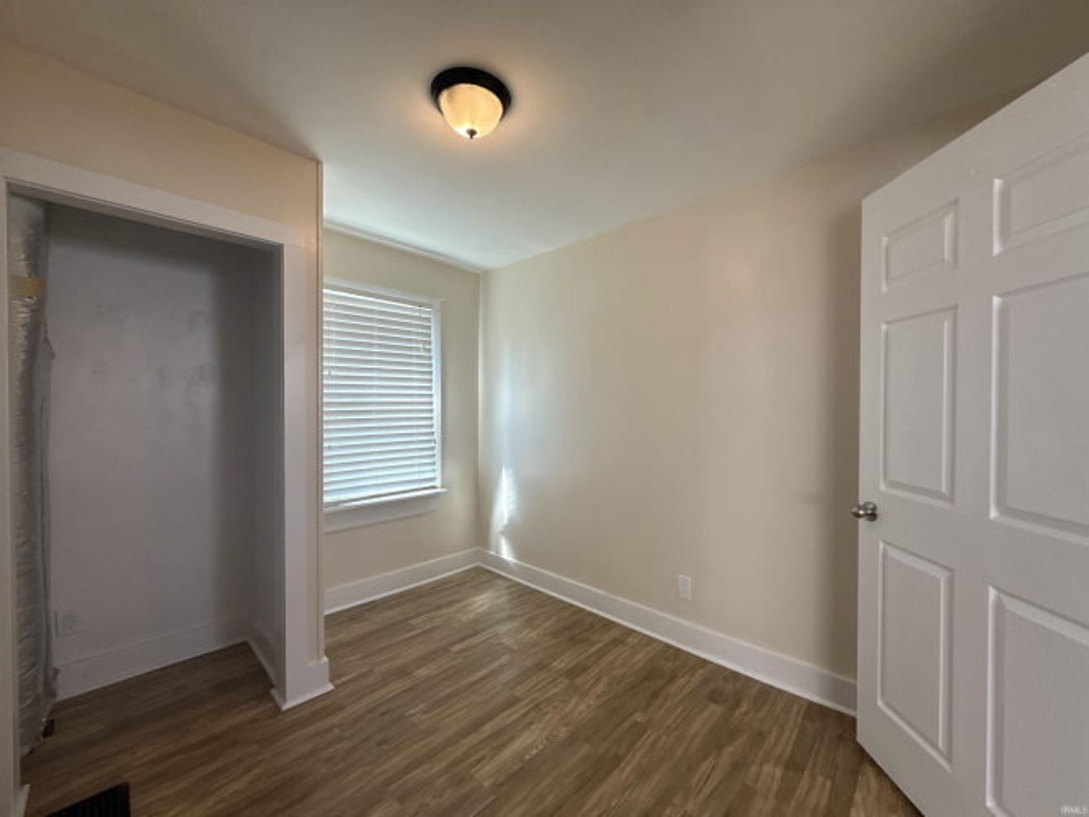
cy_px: 408
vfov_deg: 85.7
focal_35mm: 14
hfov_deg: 102.1
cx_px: 544
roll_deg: -0.1
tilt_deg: +0.3
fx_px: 440
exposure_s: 1/120
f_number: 2.2
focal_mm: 2.22
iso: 80
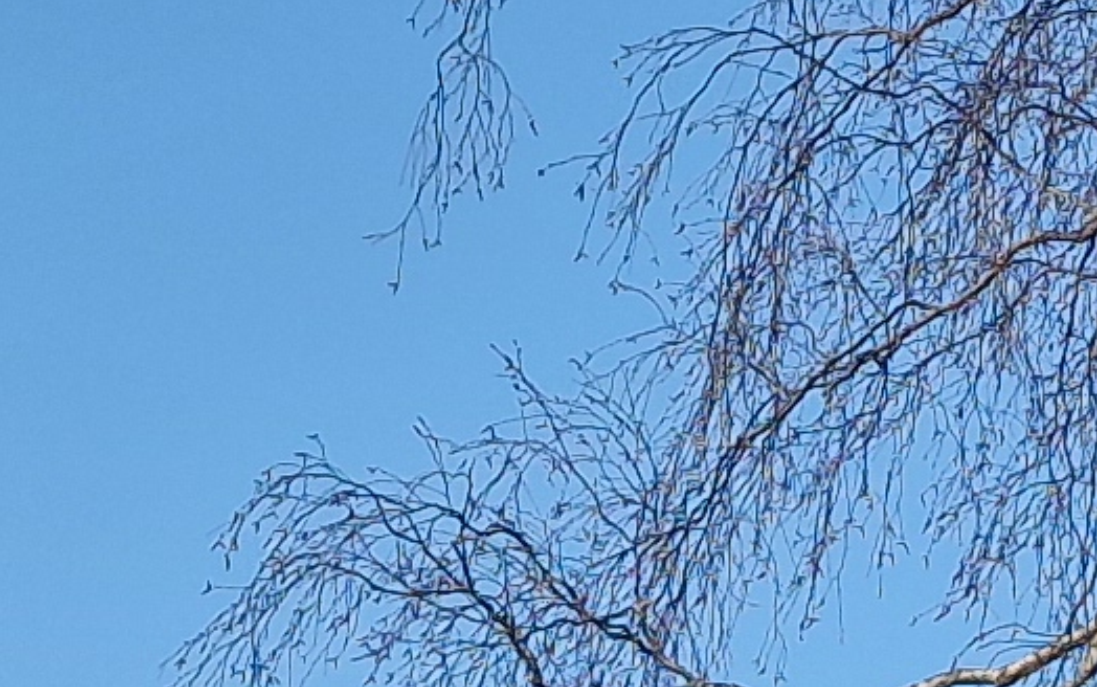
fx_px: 5563
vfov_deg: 6.8
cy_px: 1458
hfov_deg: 11.2
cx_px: 833
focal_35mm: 186
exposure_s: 1/754
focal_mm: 6.4
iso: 50
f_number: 1.8
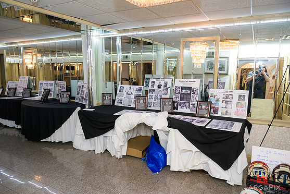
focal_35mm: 25
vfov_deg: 51.3
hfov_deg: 71.5
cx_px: 143
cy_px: 100
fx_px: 201
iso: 1600
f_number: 3.2
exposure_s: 1/125
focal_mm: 24
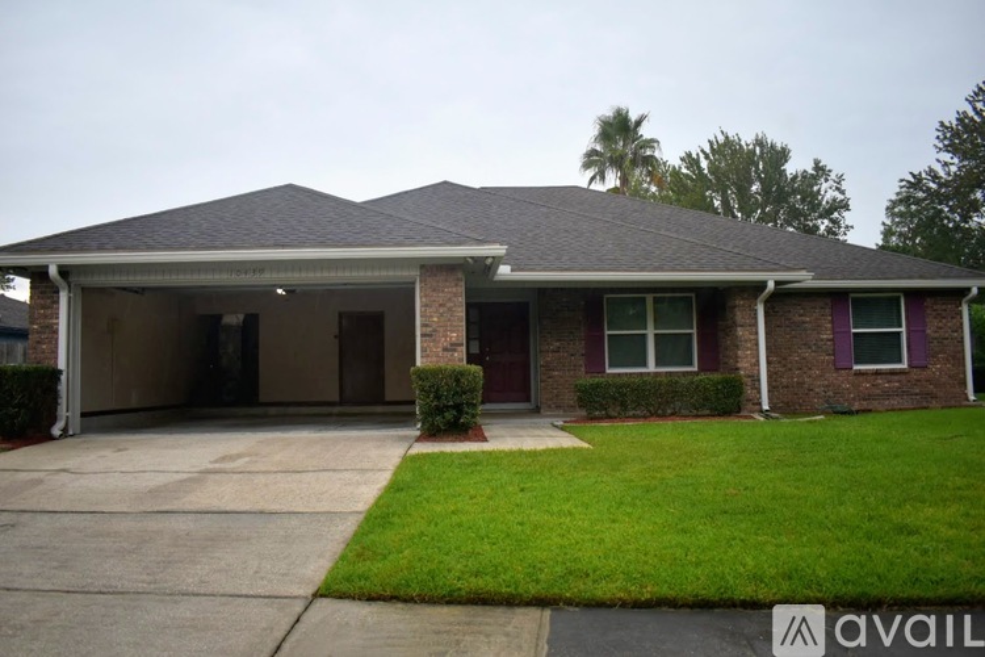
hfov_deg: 67.4
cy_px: 328
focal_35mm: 27
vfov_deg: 47.9
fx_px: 739
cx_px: 492
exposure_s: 1/100
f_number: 3.5
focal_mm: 18
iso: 400
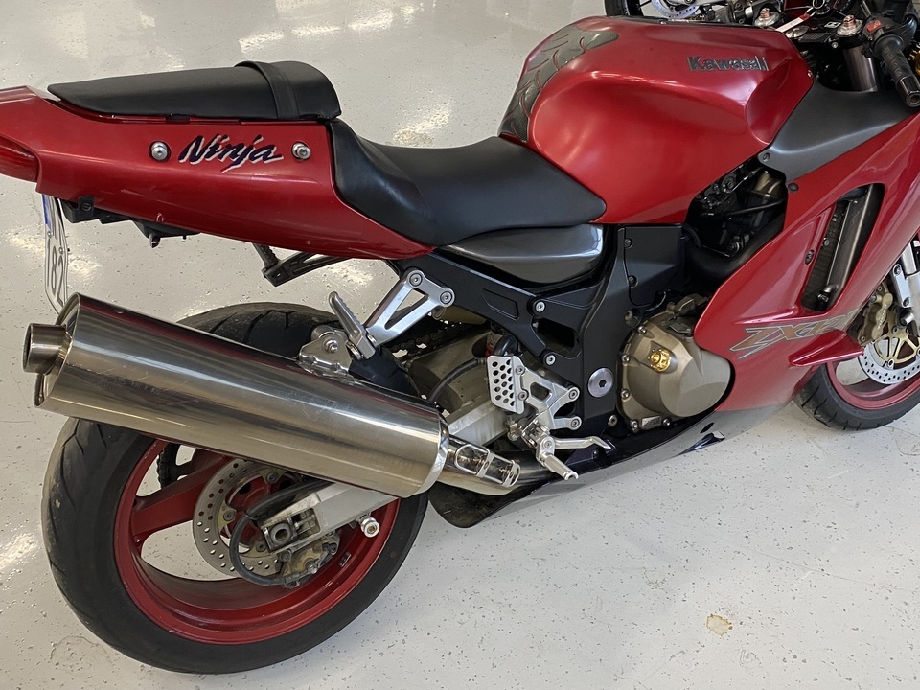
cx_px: 484
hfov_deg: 47.8
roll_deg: -4.7
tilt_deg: -34.4
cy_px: 283
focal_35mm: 39
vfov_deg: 36.7
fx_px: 1037
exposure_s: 1/50
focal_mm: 4.25
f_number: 1.8
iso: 100
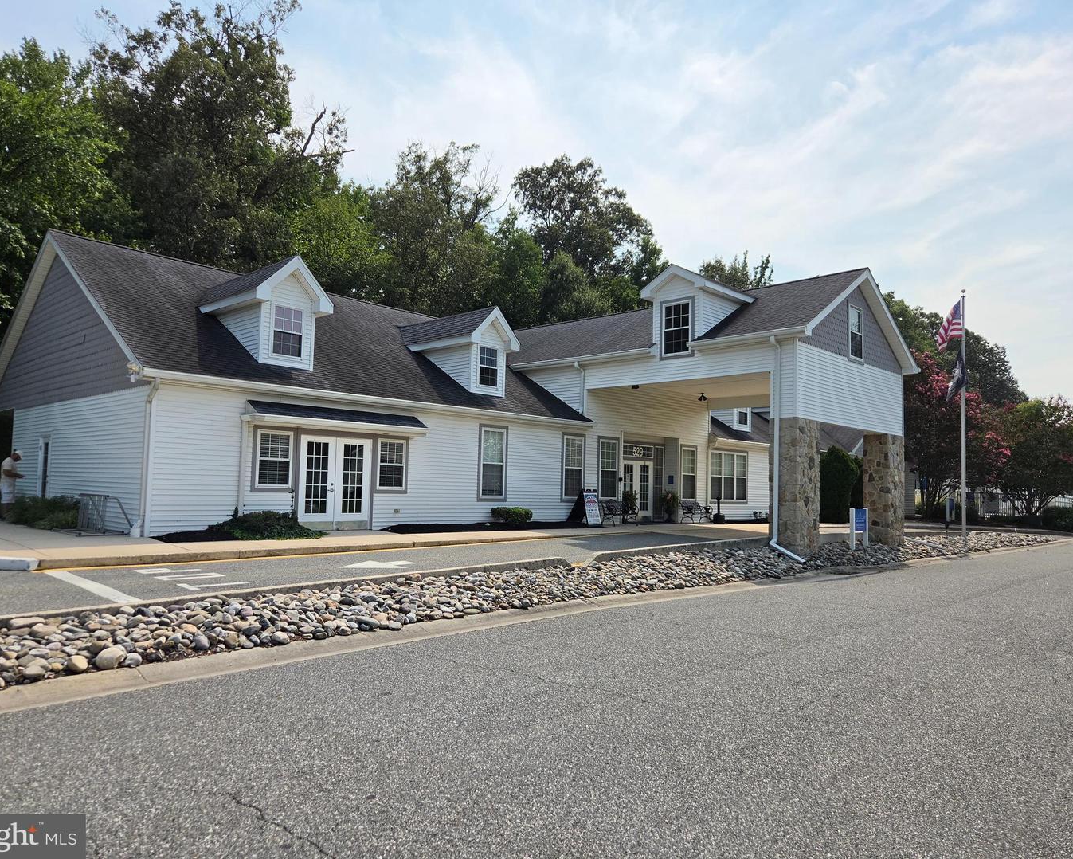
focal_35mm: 24
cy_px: 430
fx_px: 762
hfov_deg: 70.3
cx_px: 519
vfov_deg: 58.8
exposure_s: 1/7324
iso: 80
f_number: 1.8
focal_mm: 5.4
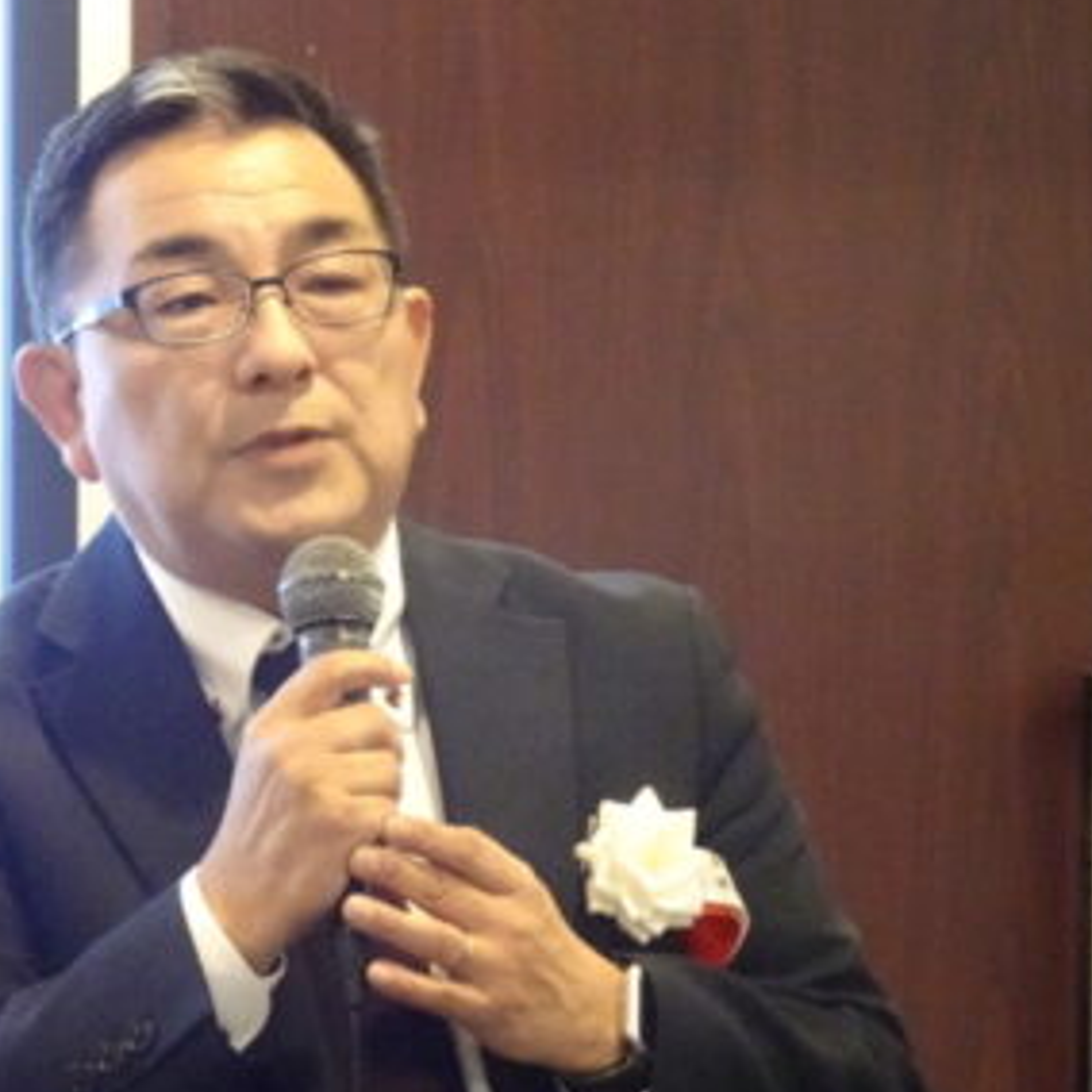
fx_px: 7888
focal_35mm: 221
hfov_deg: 7.9
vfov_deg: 7.9
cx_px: 265
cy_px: 659
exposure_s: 1/30
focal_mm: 22.53
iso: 3200
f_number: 5.6
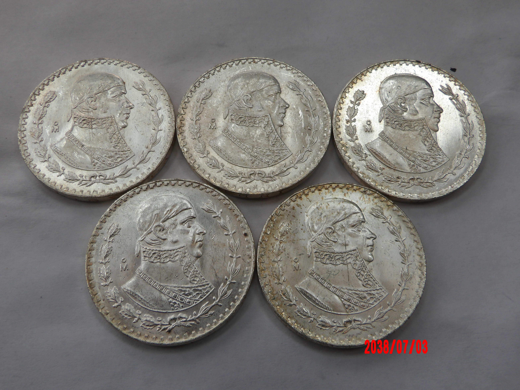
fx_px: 511
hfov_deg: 54.0
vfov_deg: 41.8
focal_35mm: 34
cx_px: 260
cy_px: 195
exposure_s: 1/126
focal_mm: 6.2
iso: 100
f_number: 4.5
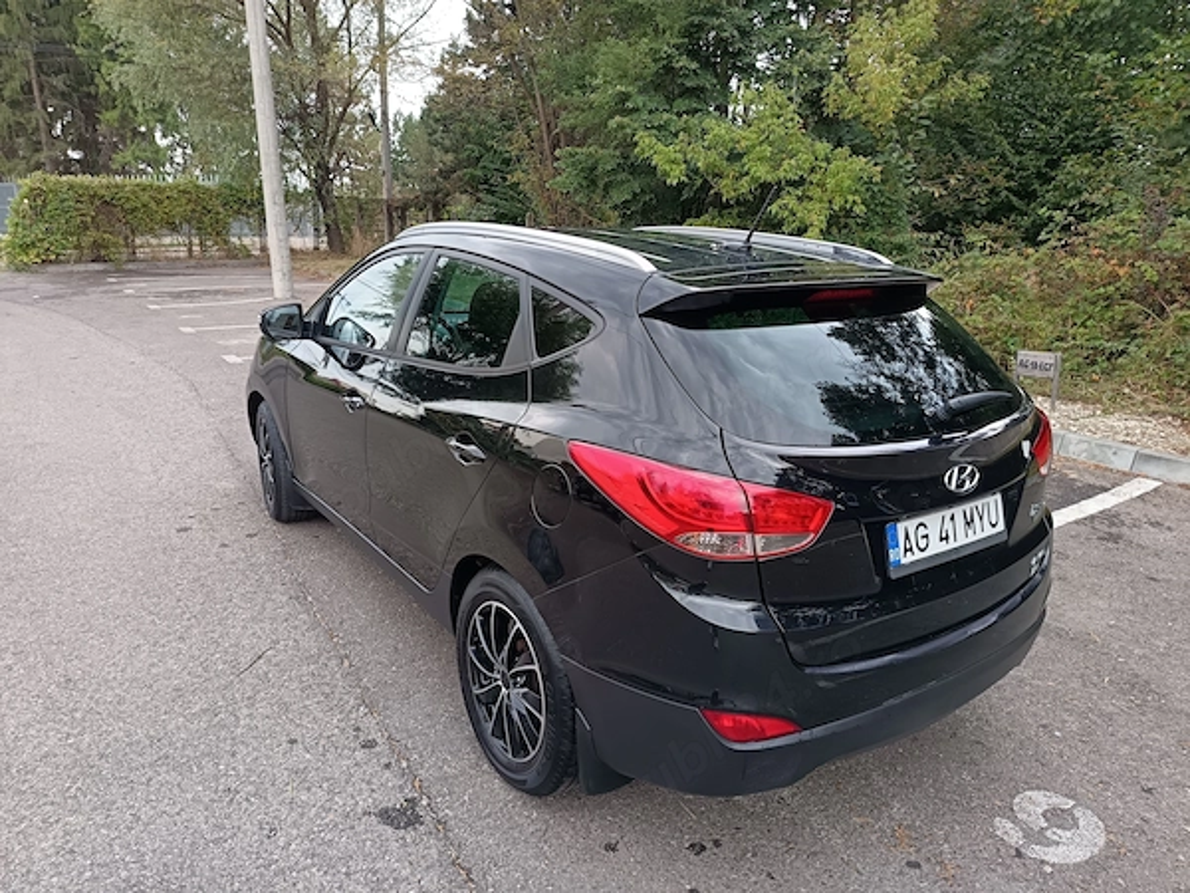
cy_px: 446
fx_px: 825
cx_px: 595
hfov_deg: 71.6
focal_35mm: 24
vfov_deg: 56.8
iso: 310
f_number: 1.75
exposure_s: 1/50
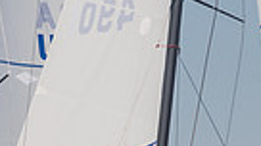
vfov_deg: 1.4
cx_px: -115
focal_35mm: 872
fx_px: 6025
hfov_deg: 2.5
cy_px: 361
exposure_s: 1/1250
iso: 640
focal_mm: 130
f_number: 14
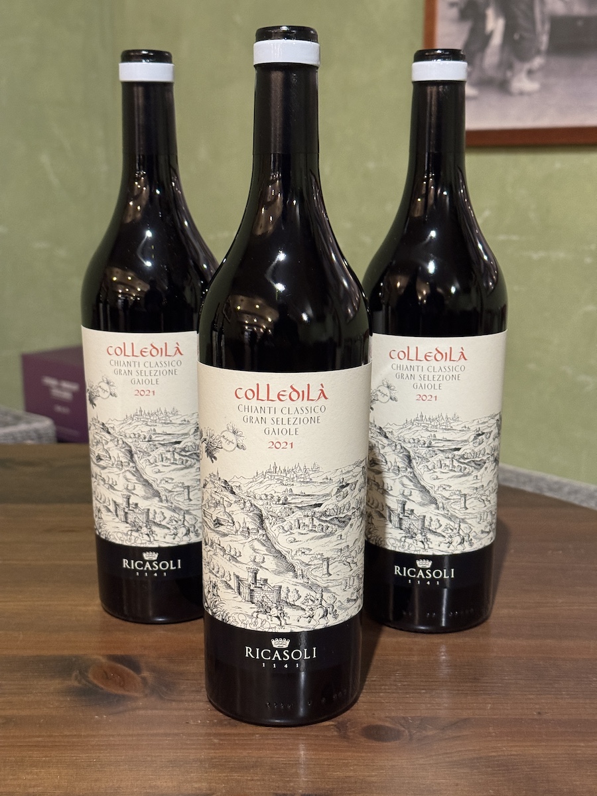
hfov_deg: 30.3
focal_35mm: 48
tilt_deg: -11.7
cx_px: 298
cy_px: 398
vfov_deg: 39.7
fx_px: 1104
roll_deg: -0.6
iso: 400
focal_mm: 6.76
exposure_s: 1/33
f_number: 1.78
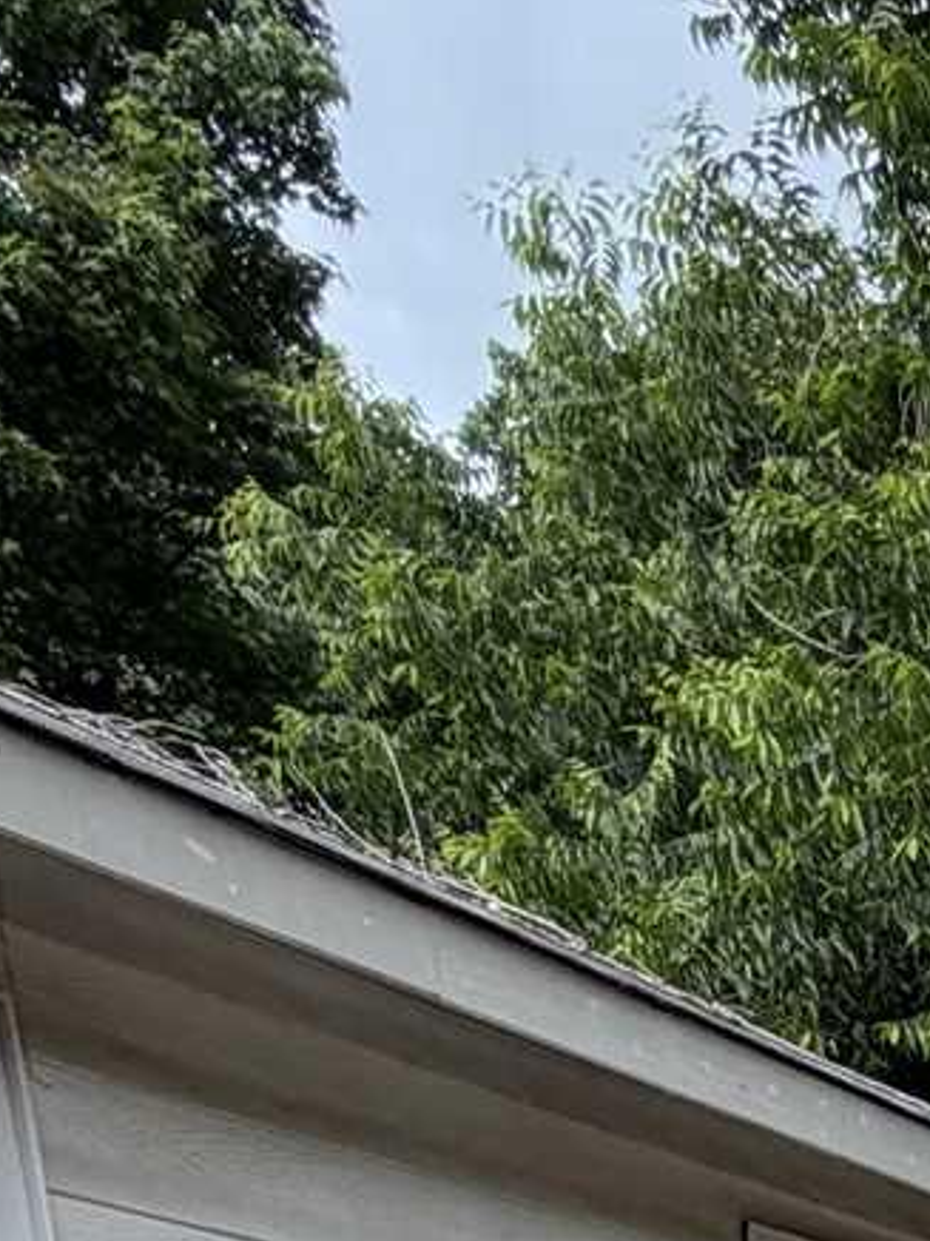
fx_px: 2651
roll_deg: +2.0
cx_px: 1820
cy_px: 2269
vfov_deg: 19.4
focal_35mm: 74
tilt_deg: -12.6
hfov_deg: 15.9
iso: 50
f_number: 2.2
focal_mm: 2.22
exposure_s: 1/502
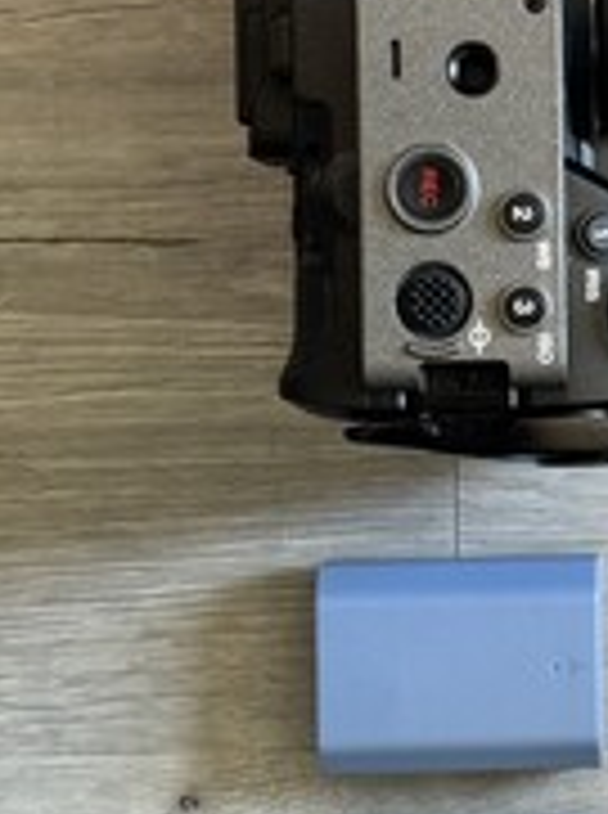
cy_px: 346
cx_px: 725
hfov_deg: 12.3
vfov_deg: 16.9
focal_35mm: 117
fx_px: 2750
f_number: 1.78
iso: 320
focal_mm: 6.76
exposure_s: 1/40
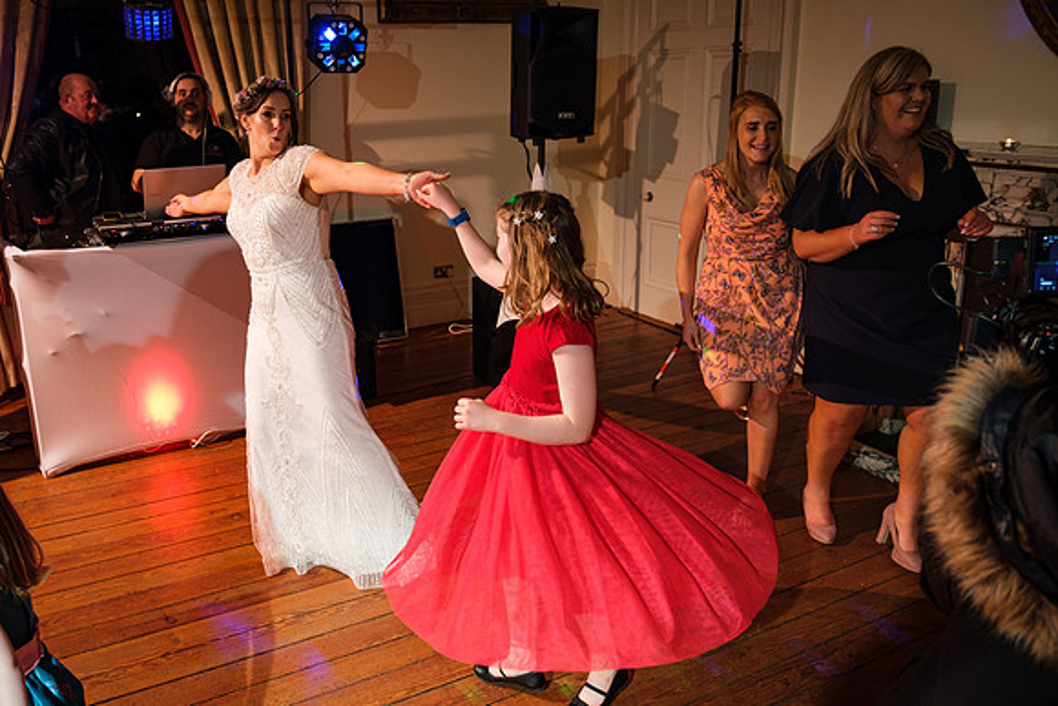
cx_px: 441
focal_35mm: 28
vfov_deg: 45.6
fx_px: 837
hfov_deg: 64.2
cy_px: 296
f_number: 2.8
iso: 500
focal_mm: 16
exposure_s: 1/200
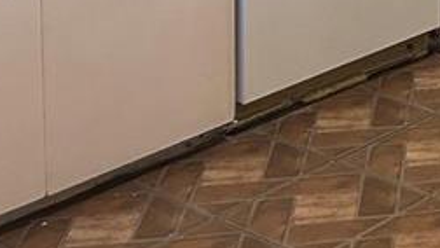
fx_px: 1342
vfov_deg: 9.4
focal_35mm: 115
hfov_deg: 15.2
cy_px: -356
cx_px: 868
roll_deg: -1.0
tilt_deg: -5.4
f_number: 1.5
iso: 200
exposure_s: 1/60
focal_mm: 5.7
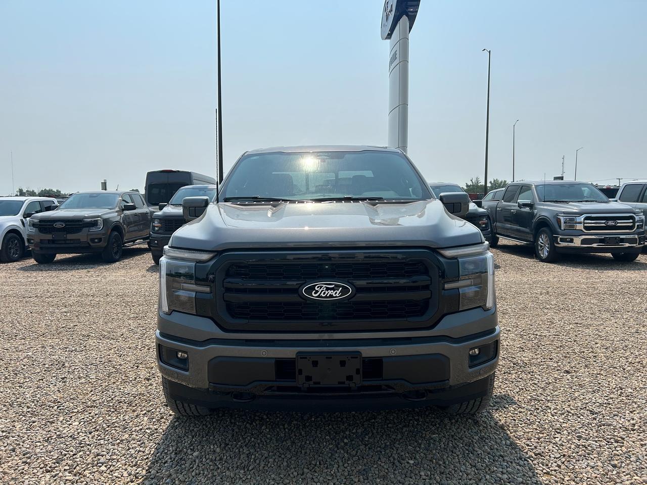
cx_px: 324
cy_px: 242
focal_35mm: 26
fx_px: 486
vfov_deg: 53.1
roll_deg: +0.2
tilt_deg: -3.8
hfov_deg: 67.3
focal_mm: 5.7
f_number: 1.5
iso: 50
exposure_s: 1/8696
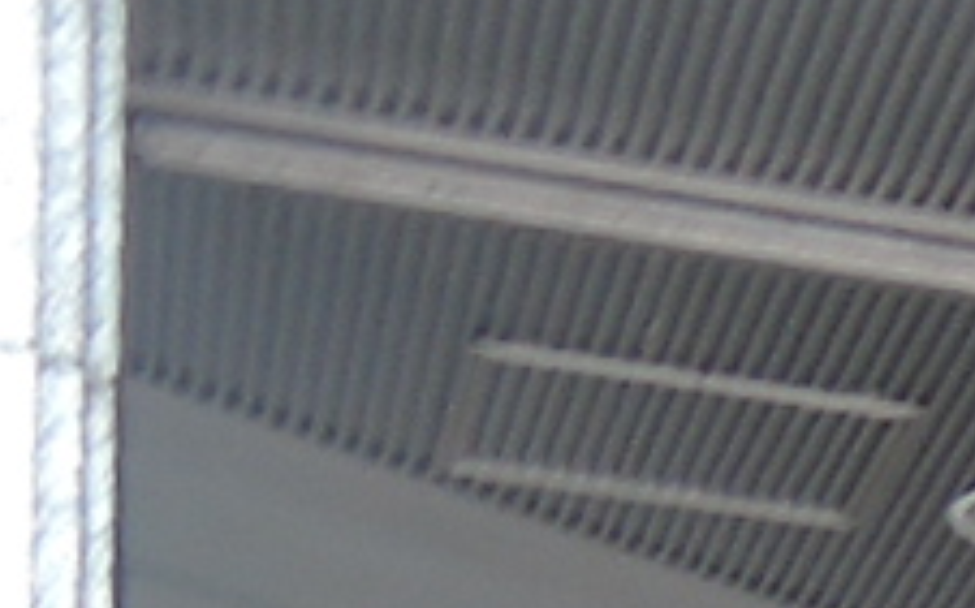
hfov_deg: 9.9
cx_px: 2502
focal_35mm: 180
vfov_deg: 6.4
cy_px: 2048
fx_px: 4781
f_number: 2.8
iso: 140
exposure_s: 1/30
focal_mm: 5.1
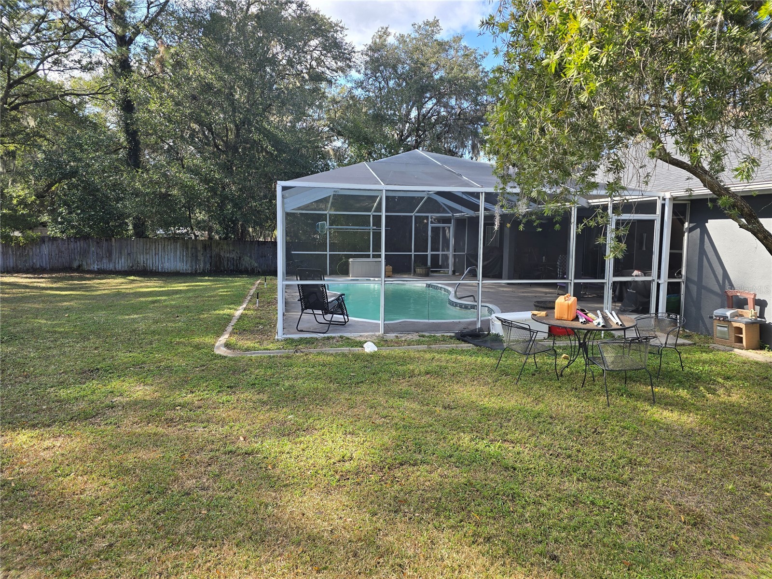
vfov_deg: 58.9
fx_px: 513
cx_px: 386
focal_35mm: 23
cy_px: 290
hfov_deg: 73.9
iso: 12
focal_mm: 6.3
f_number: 1.7
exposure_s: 1/243
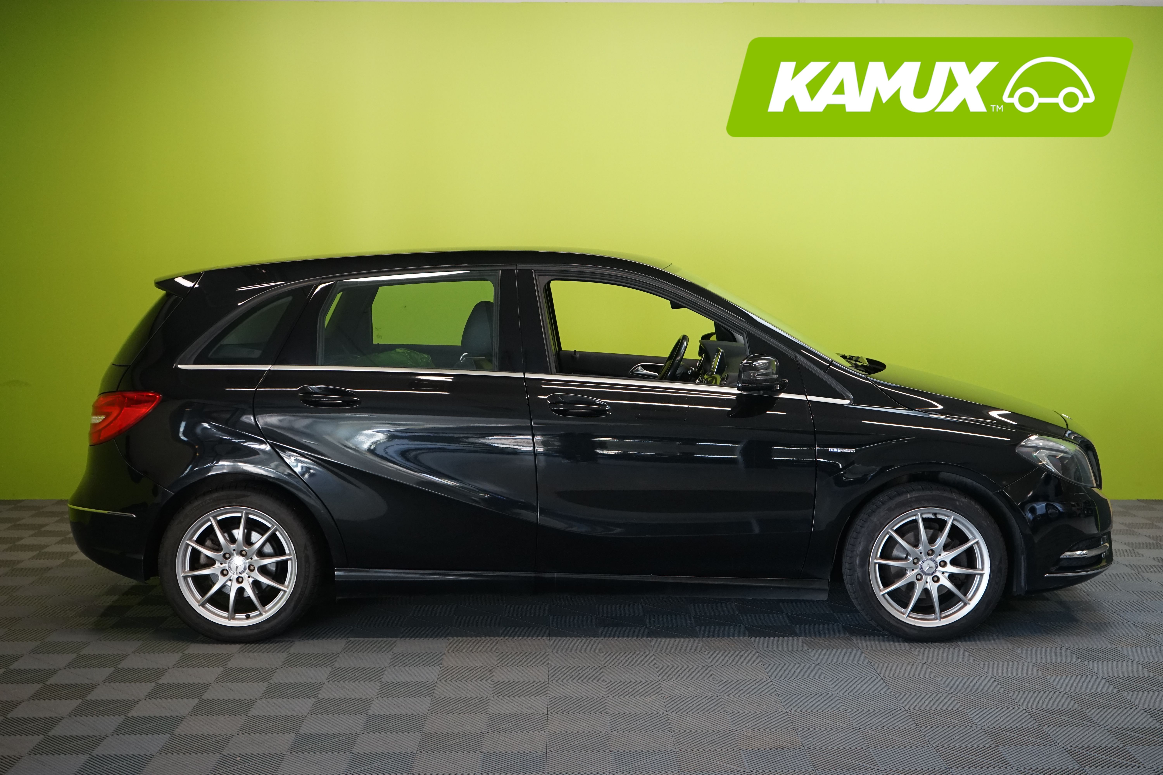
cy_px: 388
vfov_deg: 28.6
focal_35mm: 47
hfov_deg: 41.9
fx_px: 1518
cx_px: 582
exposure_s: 1/30
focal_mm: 47
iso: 1600
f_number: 7.1
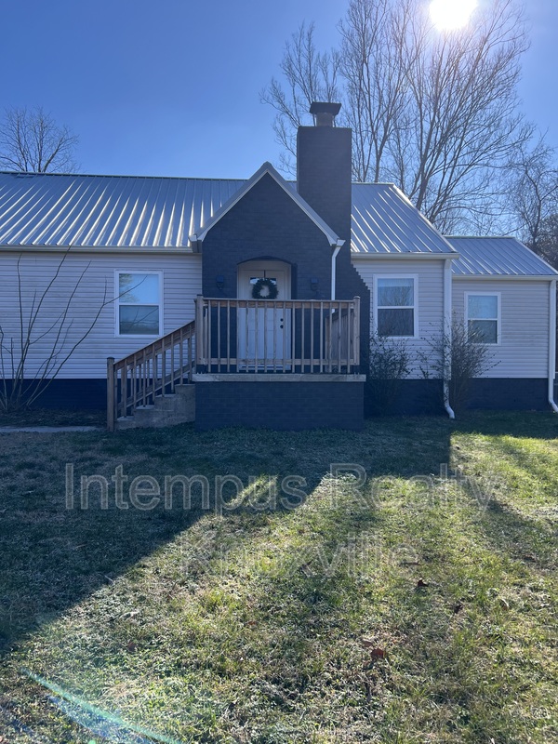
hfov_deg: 53.1
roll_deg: -0.9
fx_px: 559
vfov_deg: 67.3
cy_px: 372
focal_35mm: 26
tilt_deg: +0.8
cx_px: 279
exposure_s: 1/2571
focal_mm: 5.7
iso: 50
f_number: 1.5
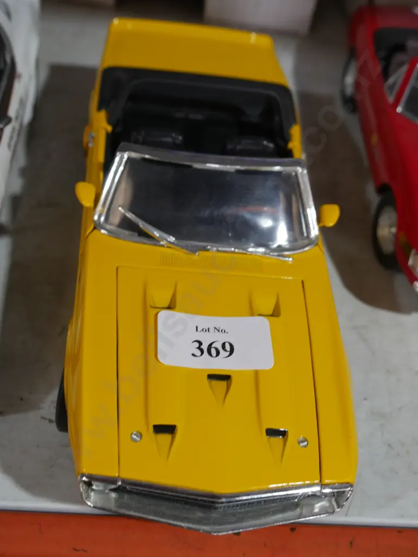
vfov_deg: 39.6
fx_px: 772
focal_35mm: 48
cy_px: 278
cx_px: 209
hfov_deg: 30.3
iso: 500
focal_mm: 24
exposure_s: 1/60
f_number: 5.2
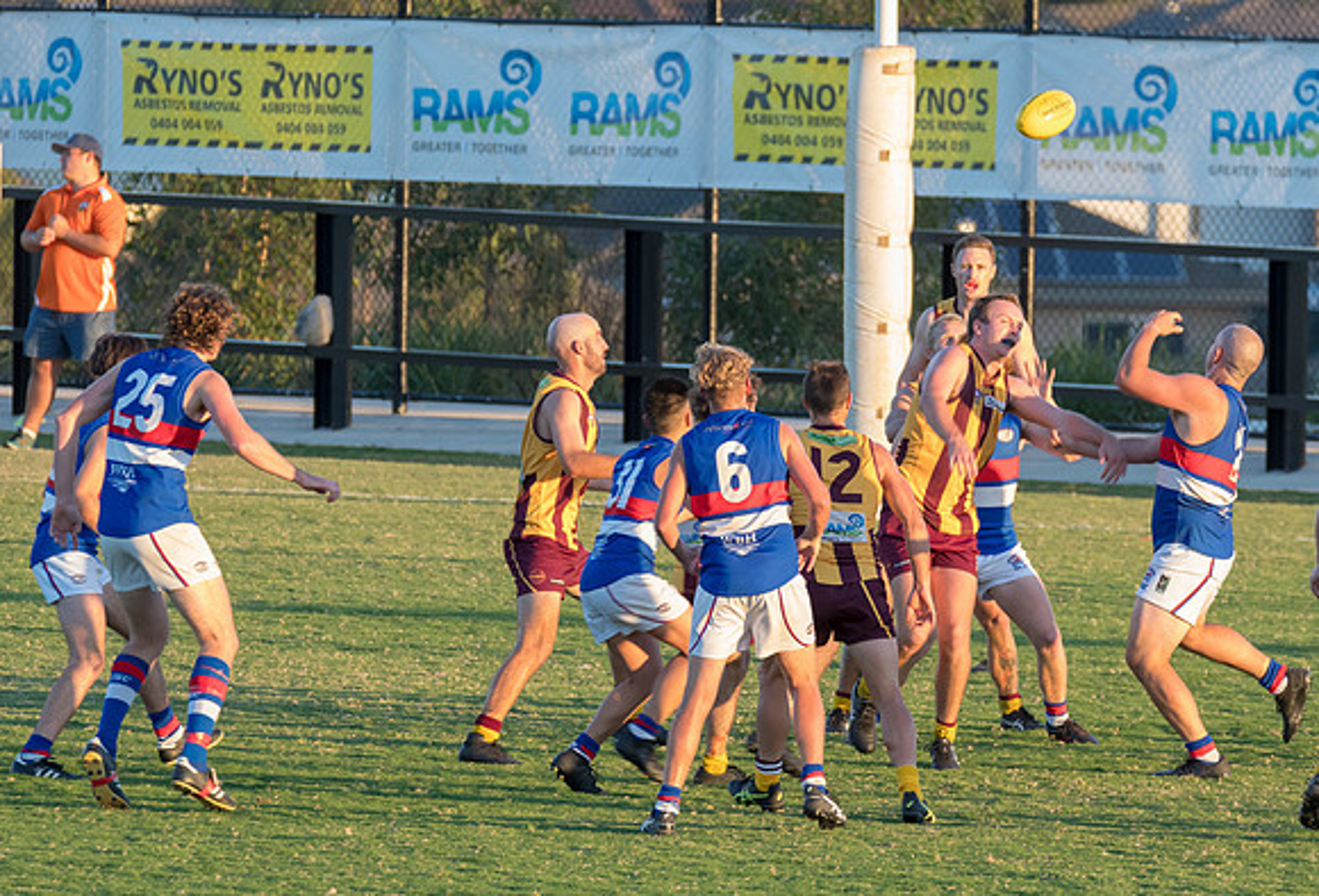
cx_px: 675
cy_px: 381
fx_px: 22580
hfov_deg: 3.3
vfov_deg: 2.3
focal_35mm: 613
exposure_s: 1/320
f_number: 7.1
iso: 800
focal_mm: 350
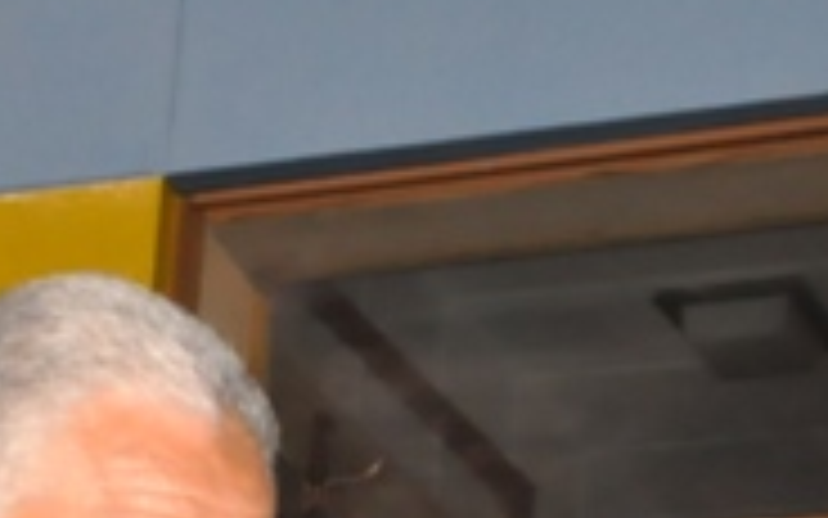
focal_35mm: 255
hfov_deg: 8.2
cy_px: 903
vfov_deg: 5.1
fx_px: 5754
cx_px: 356
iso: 2200
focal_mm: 48
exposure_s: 1/60
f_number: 7.1
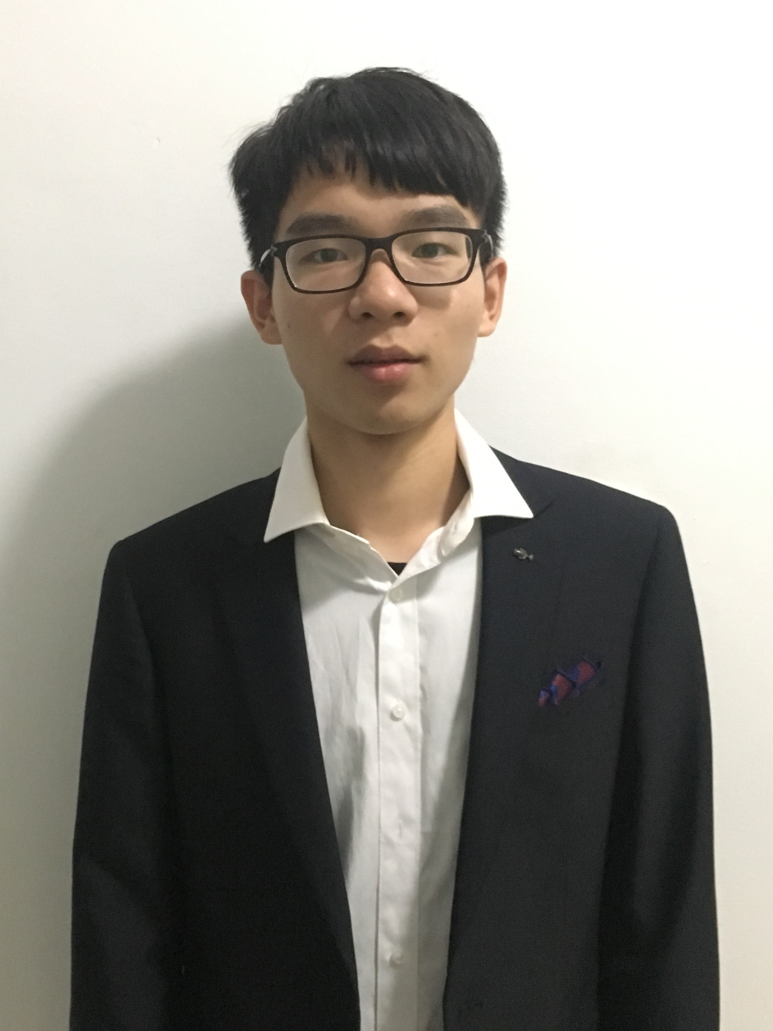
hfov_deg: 48.2
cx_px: 386
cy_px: 516
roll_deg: -0.9
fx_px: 864
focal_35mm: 29
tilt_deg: -3.7
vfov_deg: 61.7
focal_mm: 4.15
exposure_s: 1/17
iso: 640
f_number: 2.2
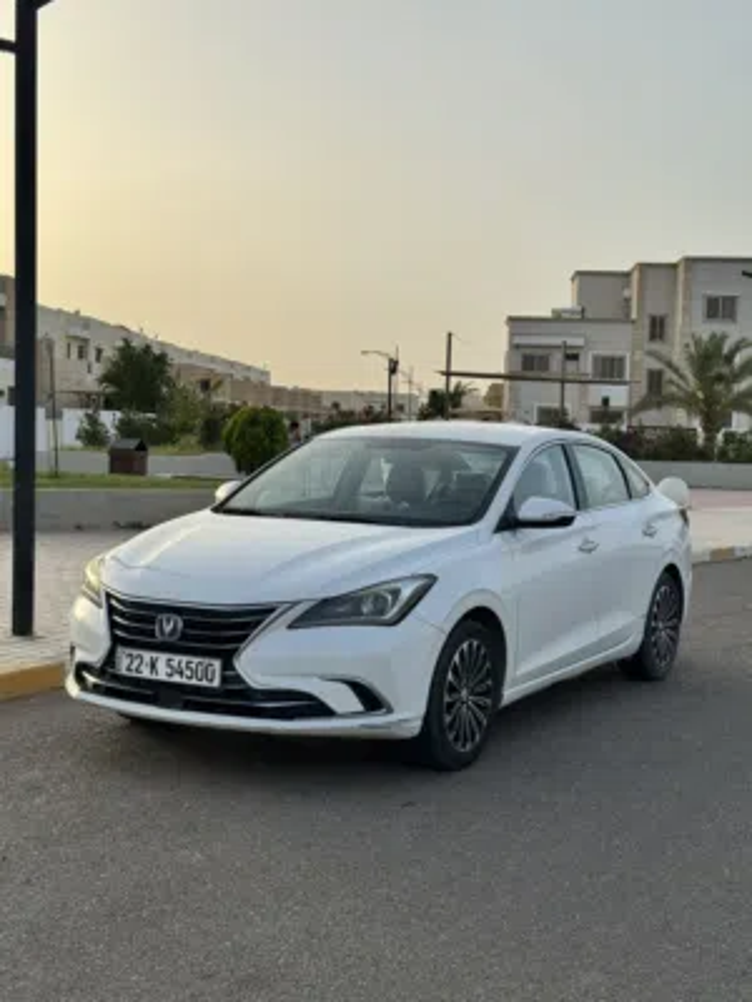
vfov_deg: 39.7
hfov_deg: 30.3
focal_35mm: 48
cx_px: 376
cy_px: 501
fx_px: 1390
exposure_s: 1/2959
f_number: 1.78
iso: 64
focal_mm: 6.76
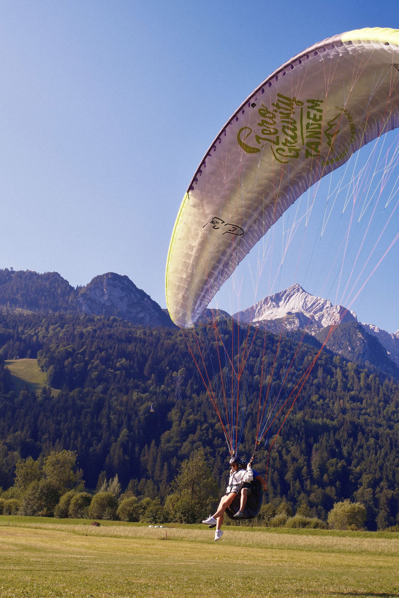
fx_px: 765
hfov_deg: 29.2
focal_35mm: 46
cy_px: 299
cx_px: 200
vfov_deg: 42.7
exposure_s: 1/800
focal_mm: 30.6
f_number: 6.2
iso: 250
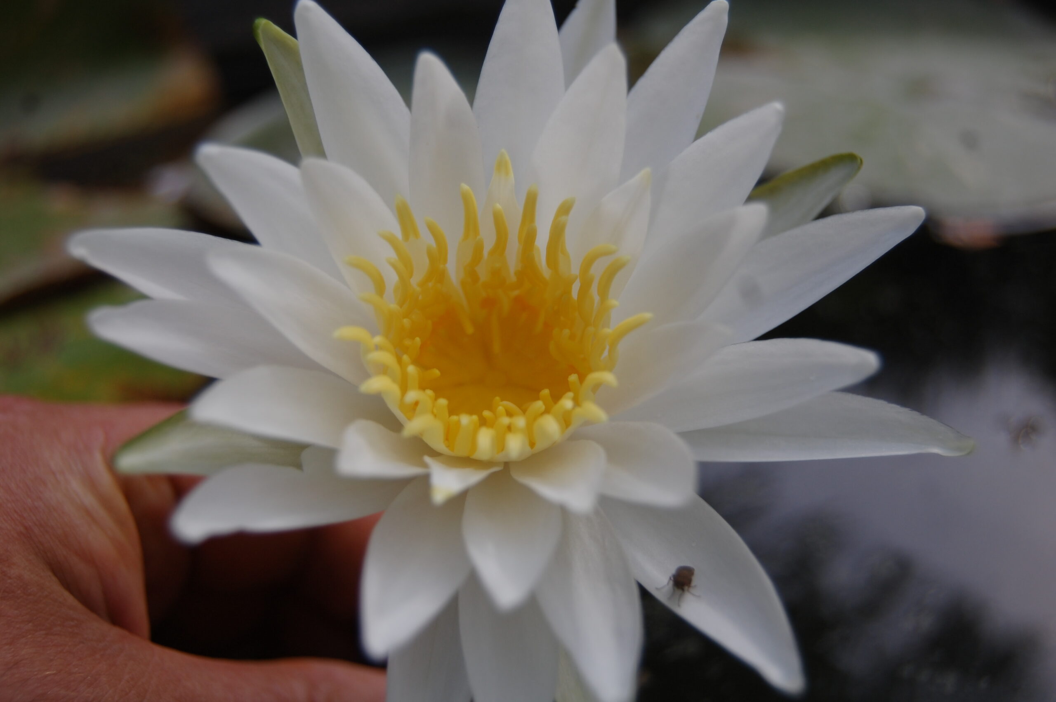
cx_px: 528
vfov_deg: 28.9
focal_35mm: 46
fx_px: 1363
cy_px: 351
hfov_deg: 42.4
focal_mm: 31
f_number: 4.5
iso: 200
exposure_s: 1/1600
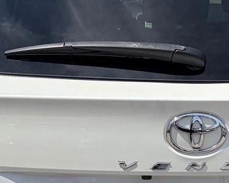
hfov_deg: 19.5
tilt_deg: -15.7
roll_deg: +0.8
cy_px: 152
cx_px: 189
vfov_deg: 15.7
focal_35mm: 97
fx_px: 657
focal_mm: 5.96
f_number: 1.6
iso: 50
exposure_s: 1/4950
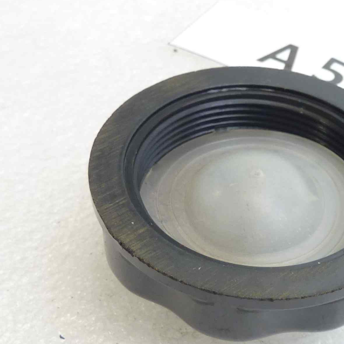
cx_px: 285
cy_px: 239
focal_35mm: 73
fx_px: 821
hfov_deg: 23.3
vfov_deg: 23.5
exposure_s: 1/10
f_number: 3.3
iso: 80
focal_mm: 4.4
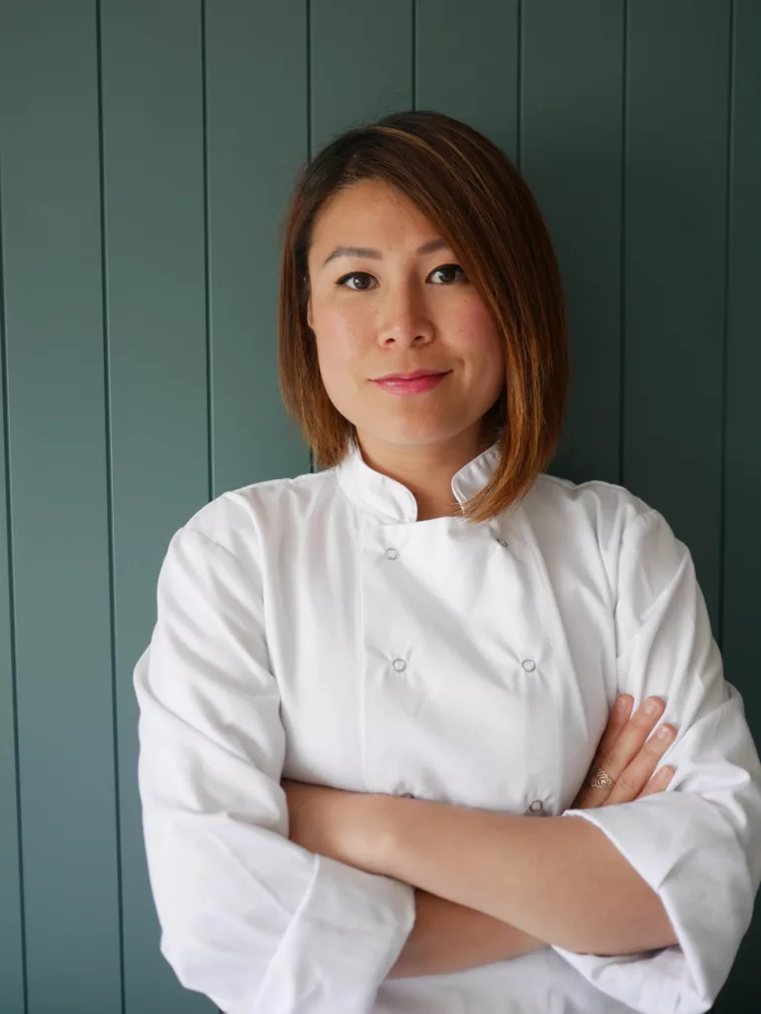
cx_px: 380
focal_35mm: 40
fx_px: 1172
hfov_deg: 36.0
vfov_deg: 46.8
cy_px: 507
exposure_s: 1/125
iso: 200
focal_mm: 20
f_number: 1.7
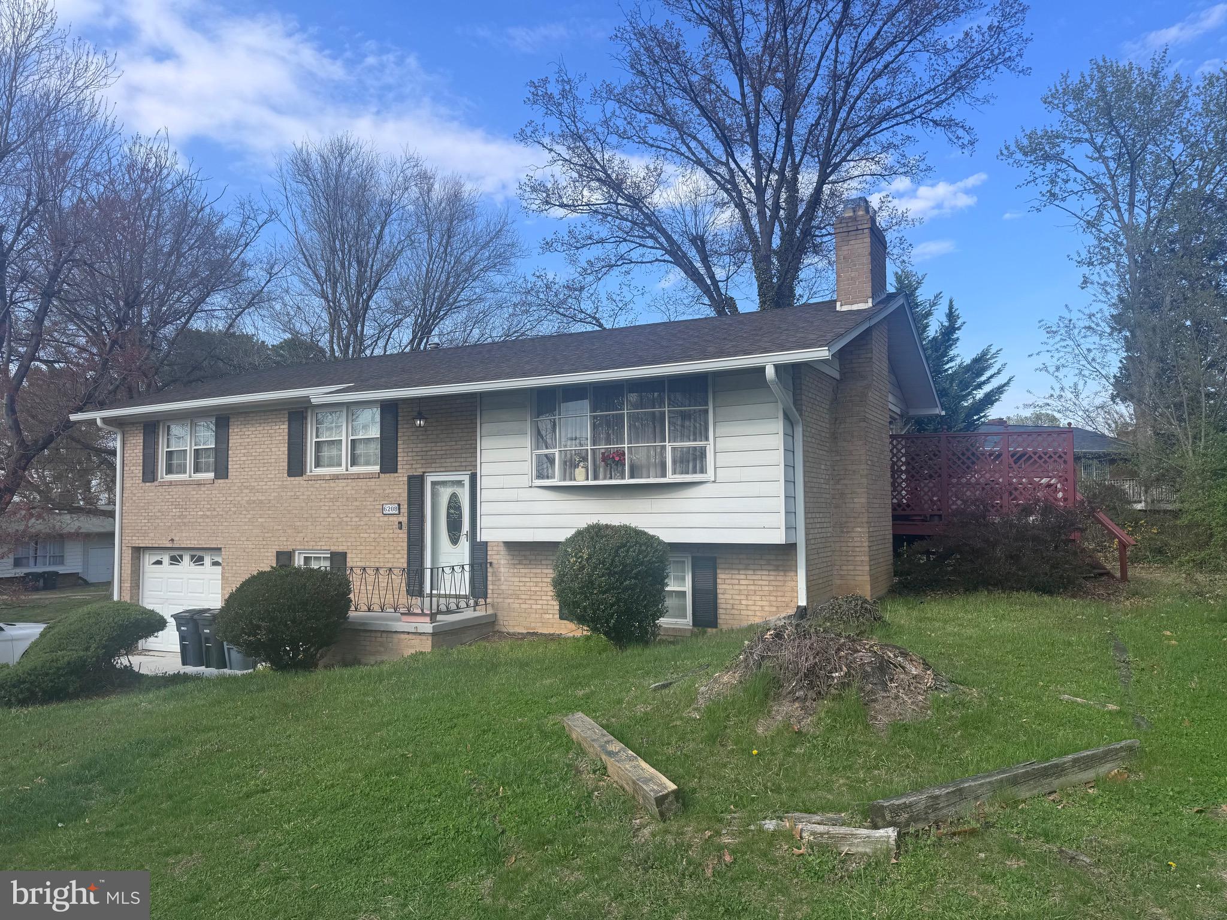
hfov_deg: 71.6
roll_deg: +0.9
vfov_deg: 56.8
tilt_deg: +2.1
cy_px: 460
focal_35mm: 24
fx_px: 851
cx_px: 614
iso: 80
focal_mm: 6.76
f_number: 1.78
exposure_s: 1/2959
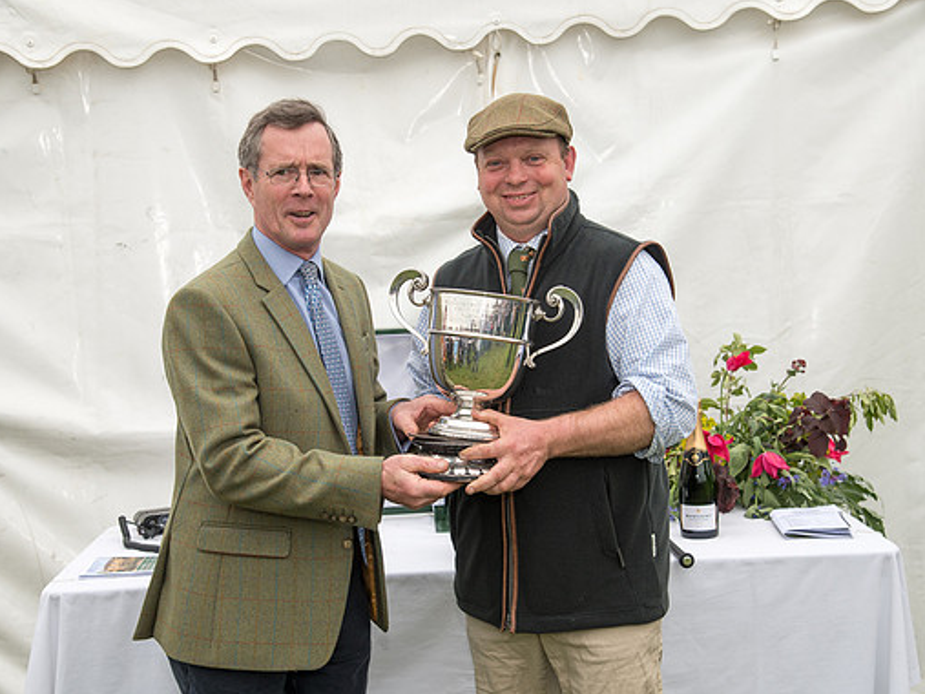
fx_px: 1469
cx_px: 447
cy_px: 345
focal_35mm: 55
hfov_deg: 34.9
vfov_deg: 26.5
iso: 400
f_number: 5.6
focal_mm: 50
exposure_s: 1/640
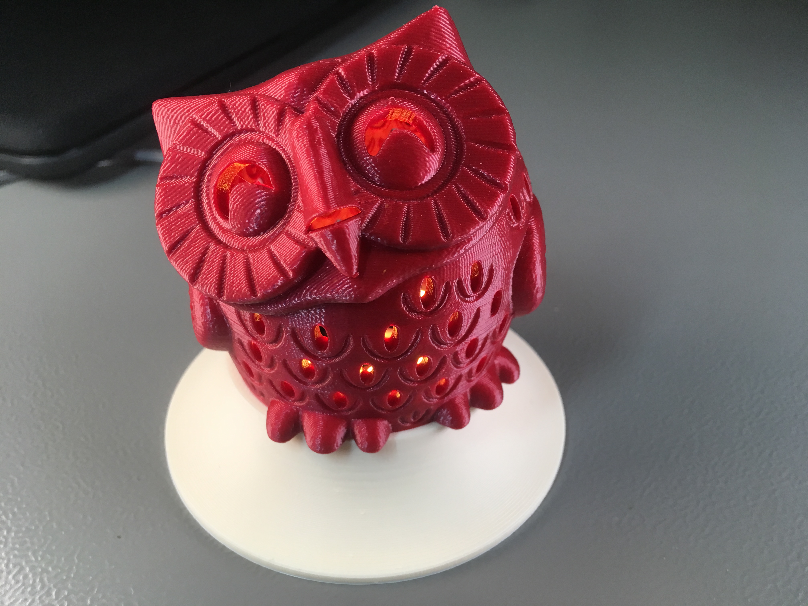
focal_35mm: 29
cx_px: 404
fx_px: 677
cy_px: 303
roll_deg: -0.9
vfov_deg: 48.2
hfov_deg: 61.7
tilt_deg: -38.2
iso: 32
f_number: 2.2
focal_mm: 4.15
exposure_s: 1/33
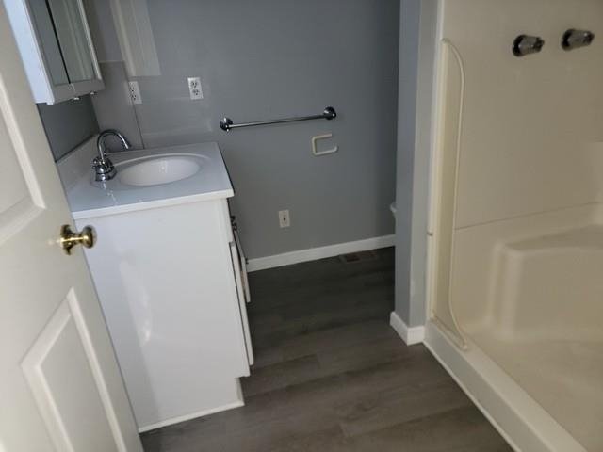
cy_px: 226
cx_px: 302
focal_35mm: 24
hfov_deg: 71.6
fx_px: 418
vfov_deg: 56.8
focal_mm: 6.7
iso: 100
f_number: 1.8
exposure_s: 1/24
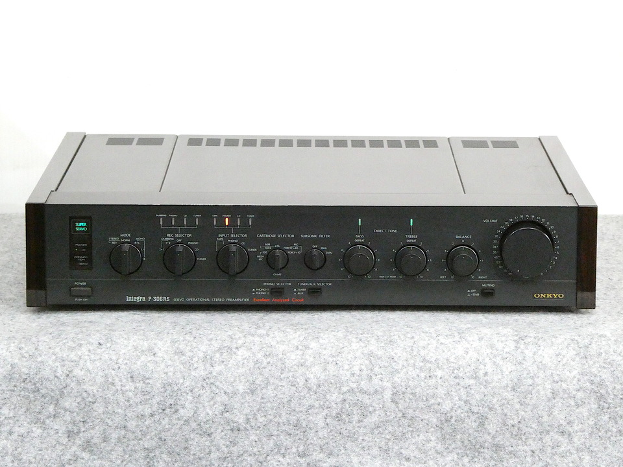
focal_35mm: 143
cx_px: 312
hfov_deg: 13.8
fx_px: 2574
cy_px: 234
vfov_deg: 10.4
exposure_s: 1/60
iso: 1600
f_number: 5.4
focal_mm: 25.6
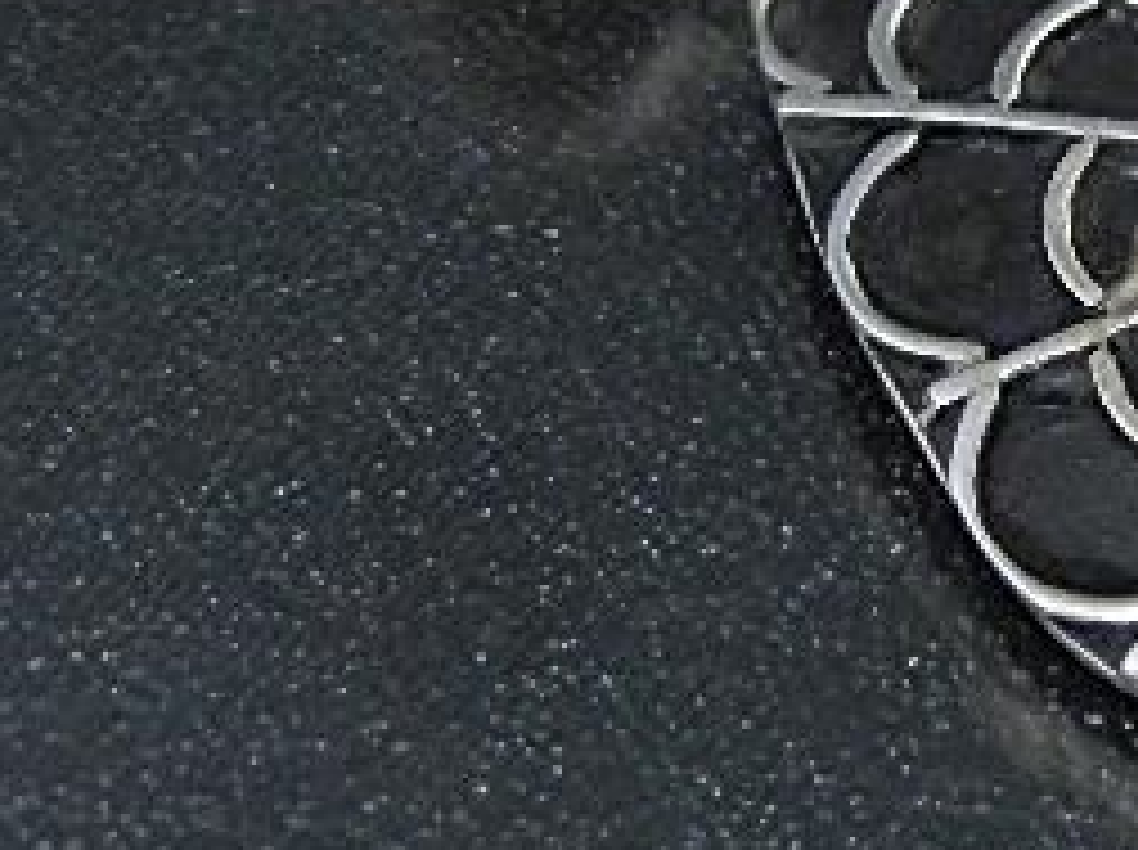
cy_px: 225
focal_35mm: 114
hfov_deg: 16.7
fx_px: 3742
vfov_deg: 12.9
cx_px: 1282
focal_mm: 8.1
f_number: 7.6
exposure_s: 1/30
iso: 800
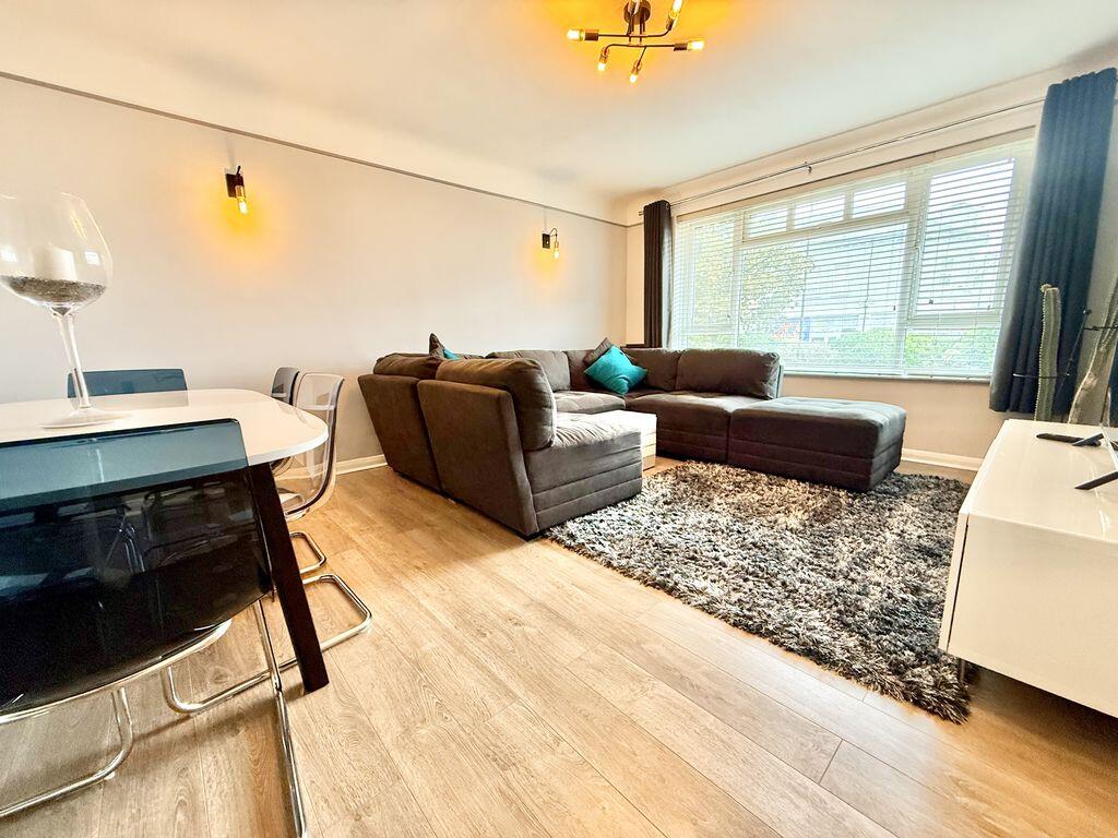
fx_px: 452
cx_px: 559
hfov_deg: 102.1
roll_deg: +1.3
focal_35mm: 14
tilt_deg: -10.4
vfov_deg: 85.7
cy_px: 419
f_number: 2.2
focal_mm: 2.22
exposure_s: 1/50
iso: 320
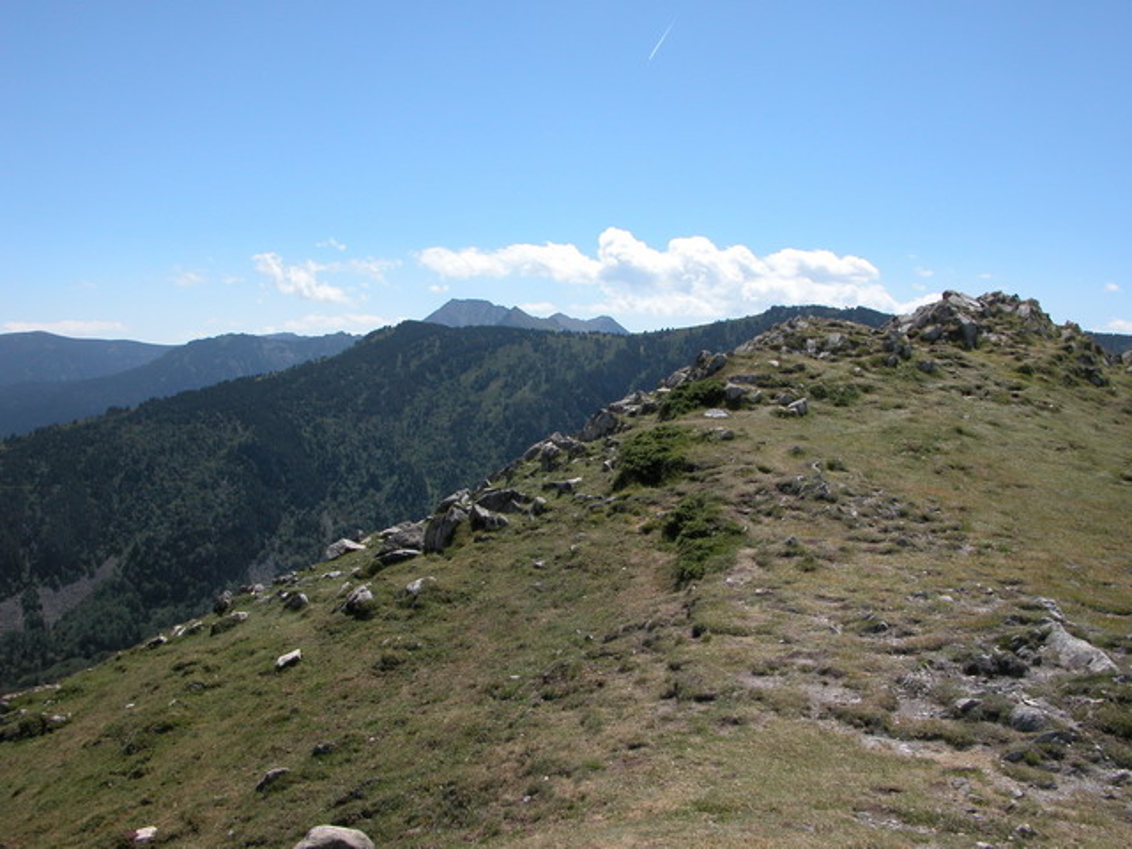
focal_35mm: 35
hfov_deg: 52.6
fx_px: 1145
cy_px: 424
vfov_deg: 40.7
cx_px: 566
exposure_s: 1/381
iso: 100
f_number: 6.3
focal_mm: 8.9
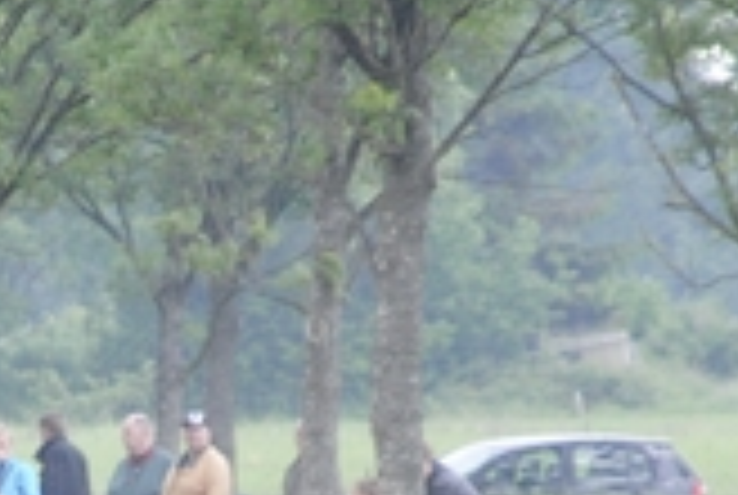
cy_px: 612
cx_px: 90
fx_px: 24049
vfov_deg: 1.2
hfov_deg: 1.8
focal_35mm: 1171
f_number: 6.3
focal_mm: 200
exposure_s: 1/160
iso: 800
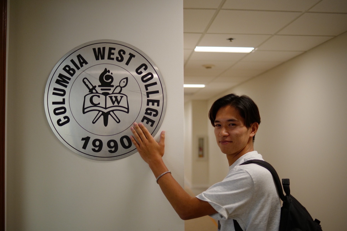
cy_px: 114
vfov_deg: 36.9
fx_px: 347
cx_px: 172
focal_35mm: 36
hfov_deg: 53.1
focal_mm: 35
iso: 6400
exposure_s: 1/1000
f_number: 2
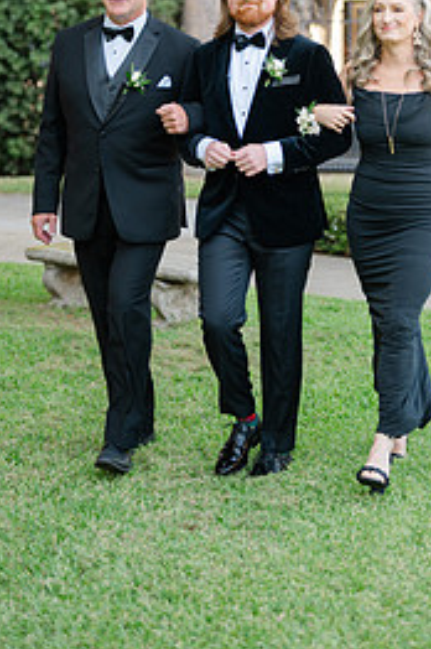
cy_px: 97
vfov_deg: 23.2
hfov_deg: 15.8
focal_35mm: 86
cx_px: 240
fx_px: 1548
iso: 100
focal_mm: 50
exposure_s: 1/320
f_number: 1.8
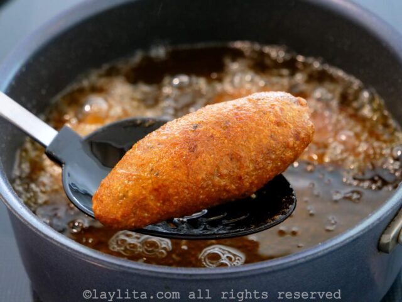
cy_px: 151
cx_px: 201
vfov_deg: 18.4
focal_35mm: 80
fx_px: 929
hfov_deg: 24.4
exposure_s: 1/60
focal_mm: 40
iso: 3200
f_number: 3.9
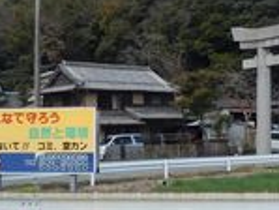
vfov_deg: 19.6
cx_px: 208
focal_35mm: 75
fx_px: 605
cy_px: 124
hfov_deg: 25.7
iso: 100
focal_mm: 5
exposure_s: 1/500
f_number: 3.7
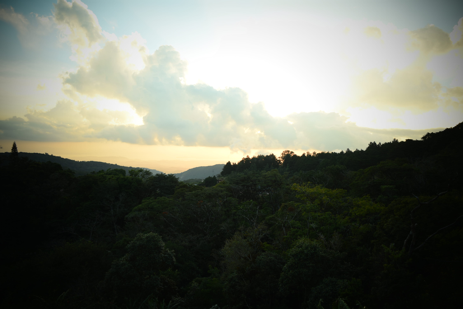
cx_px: 232
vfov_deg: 48.0
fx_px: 347
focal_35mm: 27
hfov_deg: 67.4
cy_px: 154
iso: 160
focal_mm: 18
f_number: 5.6
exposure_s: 1/125
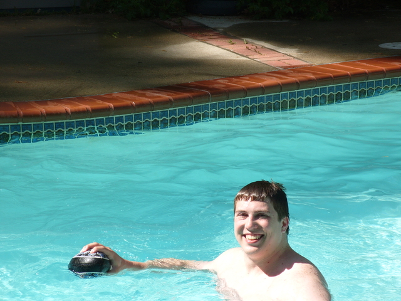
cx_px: 200
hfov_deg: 11.3
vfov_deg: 8.5
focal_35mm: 175
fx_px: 2027
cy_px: 150
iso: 80
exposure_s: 1/350
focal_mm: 39
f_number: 6.4
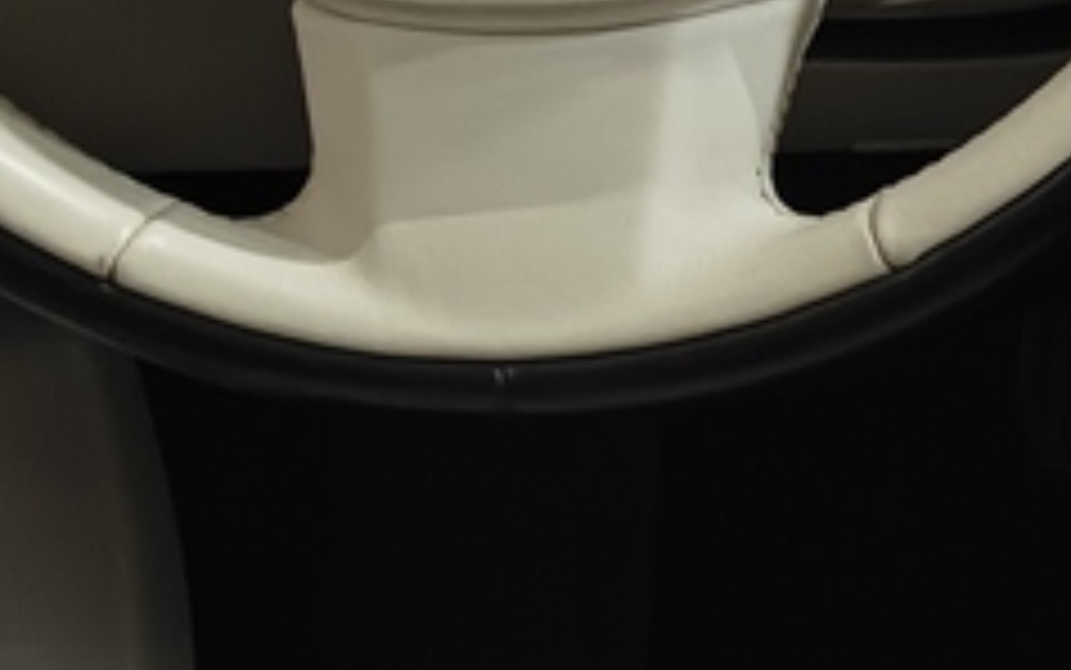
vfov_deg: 8.5
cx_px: 2336
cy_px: 130
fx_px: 4497
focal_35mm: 154
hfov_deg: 11.7
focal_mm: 5.59
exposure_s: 1/50
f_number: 1.8
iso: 160
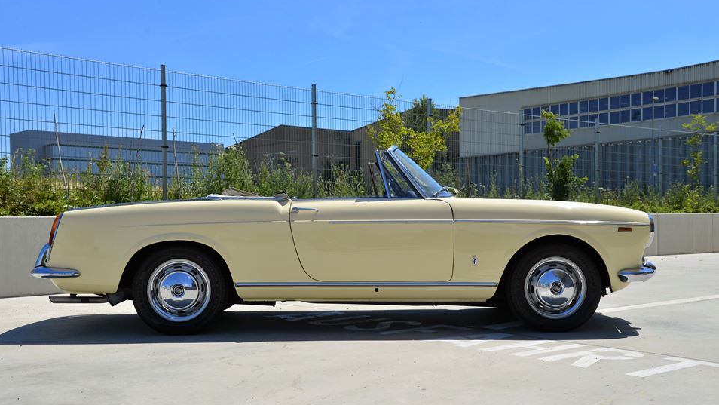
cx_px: 359
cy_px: 231
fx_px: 763
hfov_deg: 50.5
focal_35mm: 40
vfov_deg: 29.7
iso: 100
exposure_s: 1/320
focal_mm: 38
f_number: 9
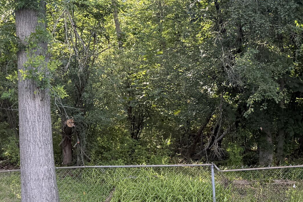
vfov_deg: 19.2
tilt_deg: +0.3
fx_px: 597
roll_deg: +1.2
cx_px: 89
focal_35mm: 71
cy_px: 115
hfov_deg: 28.2
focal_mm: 6.76
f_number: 1.78
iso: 80
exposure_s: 1/235
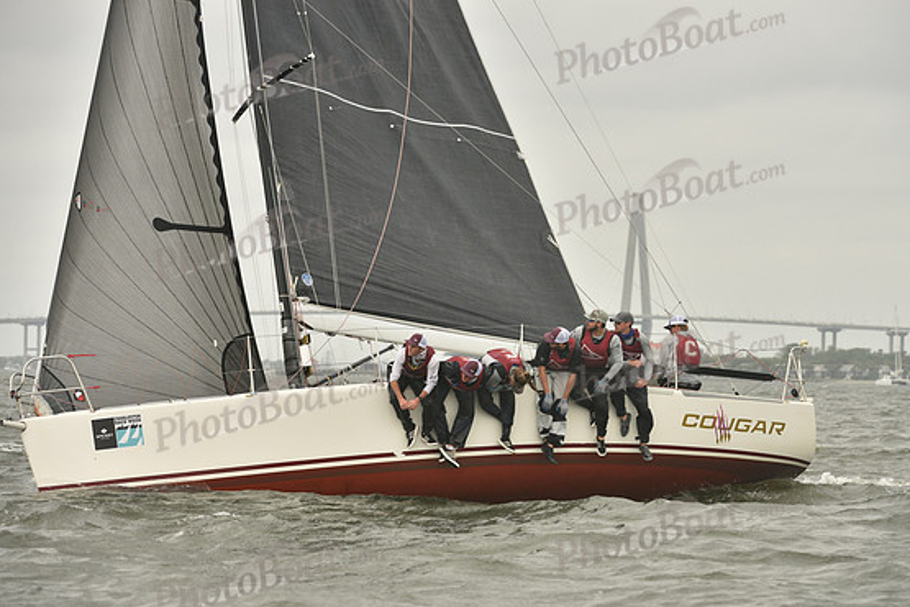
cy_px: 301
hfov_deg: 9.8
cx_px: 471
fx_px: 5283
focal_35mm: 209
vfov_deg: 6.6
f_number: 6.3
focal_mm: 200
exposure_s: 1/1000
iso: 400
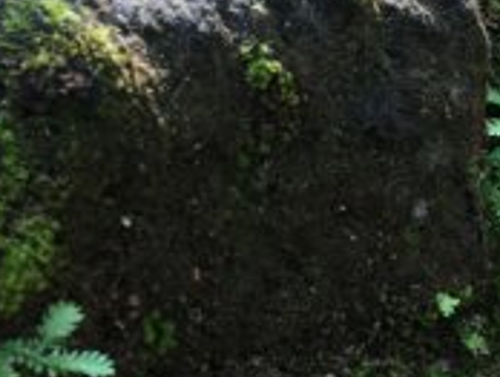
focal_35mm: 133
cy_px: 429
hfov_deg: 12.8
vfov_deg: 11.0
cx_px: 1017
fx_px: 1924
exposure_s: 1/110
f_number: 2.2
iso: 25
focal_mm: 4.15
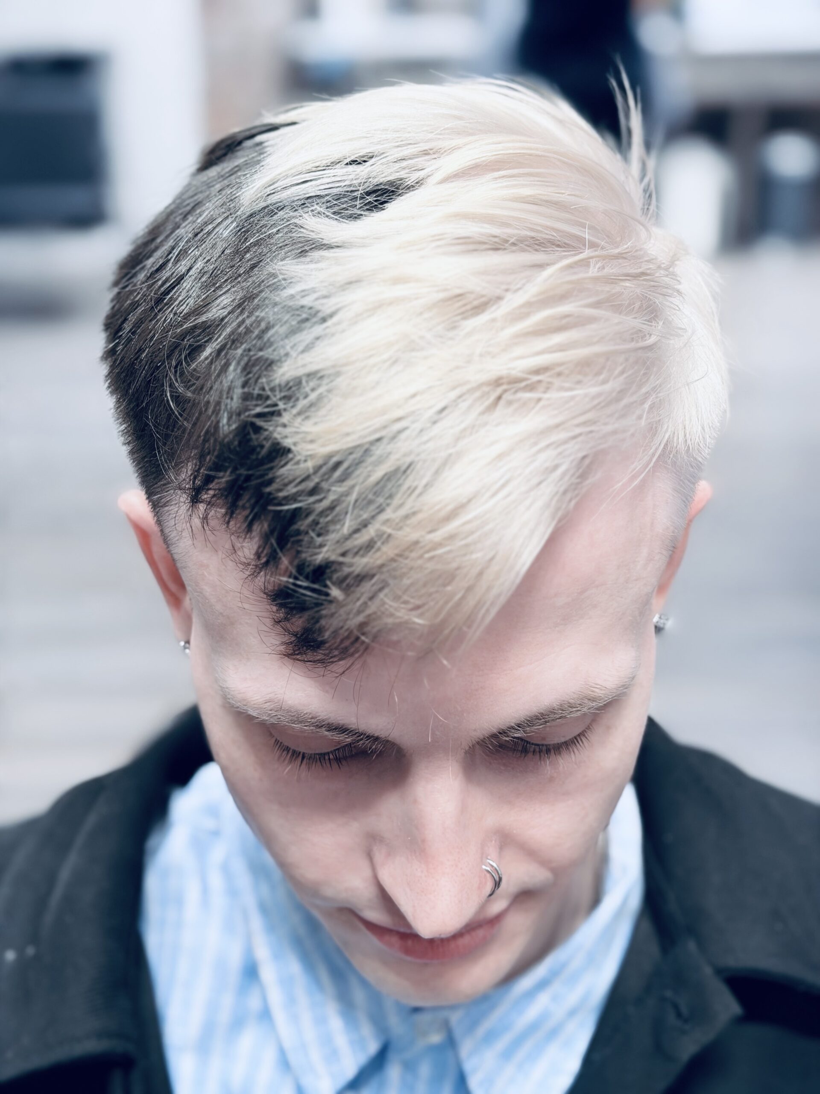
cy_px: 547
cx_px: 410
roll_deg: +0.9
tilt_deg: -22.3
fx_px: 1516
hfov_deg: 30.3
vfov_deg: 39.7
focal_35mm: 48
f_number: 1.78
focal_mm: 6.76
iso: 80
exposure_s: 1/60
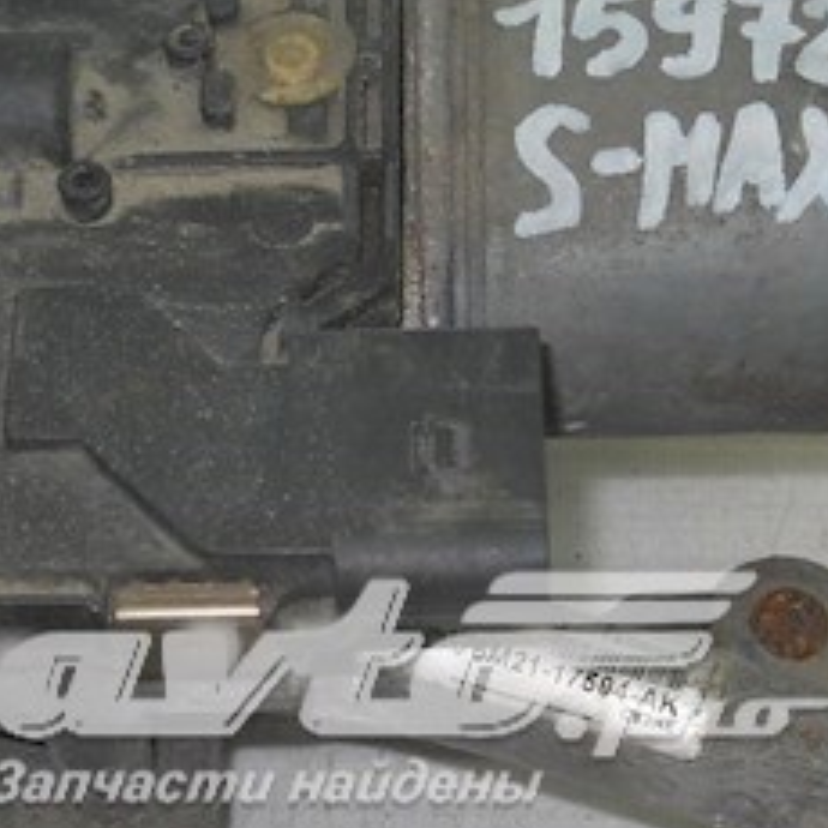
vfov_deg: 17.1
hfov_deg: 17.2
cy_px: 680
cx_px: 400
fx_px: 2733
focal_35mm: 101
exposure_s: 1/30
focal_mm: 6.72
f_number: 5.5
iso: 80
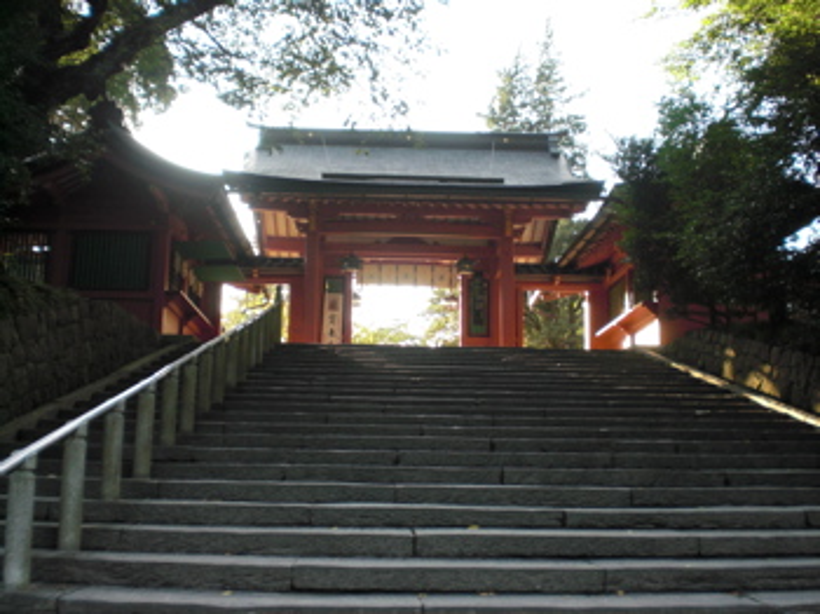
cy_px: 307
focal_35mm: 38
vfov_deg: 37.7
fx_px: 900
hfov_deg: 49.0
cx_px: 410
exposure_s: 1/125
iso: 100
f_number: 3.1
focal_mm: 6.3
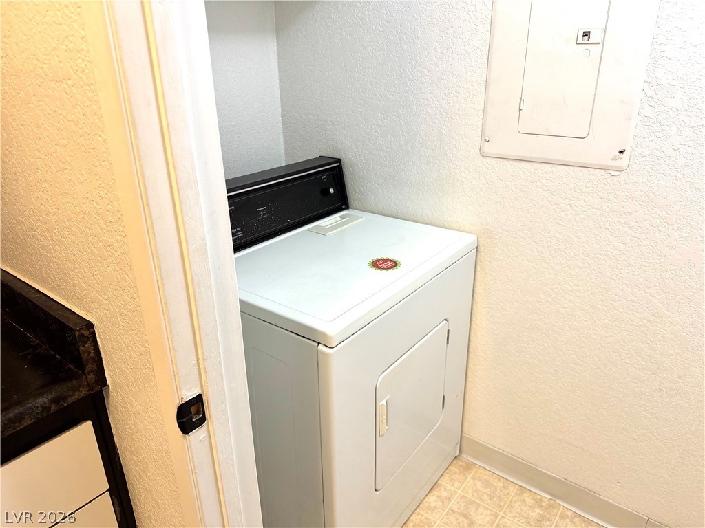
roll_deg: +0.8
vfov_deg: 56.8
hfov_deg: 71.6
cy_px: 264
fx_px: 489
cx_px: 352
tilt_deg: -24.1
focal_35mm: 24
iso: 160
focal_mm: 6.76
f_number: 1.78
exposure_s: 1/60
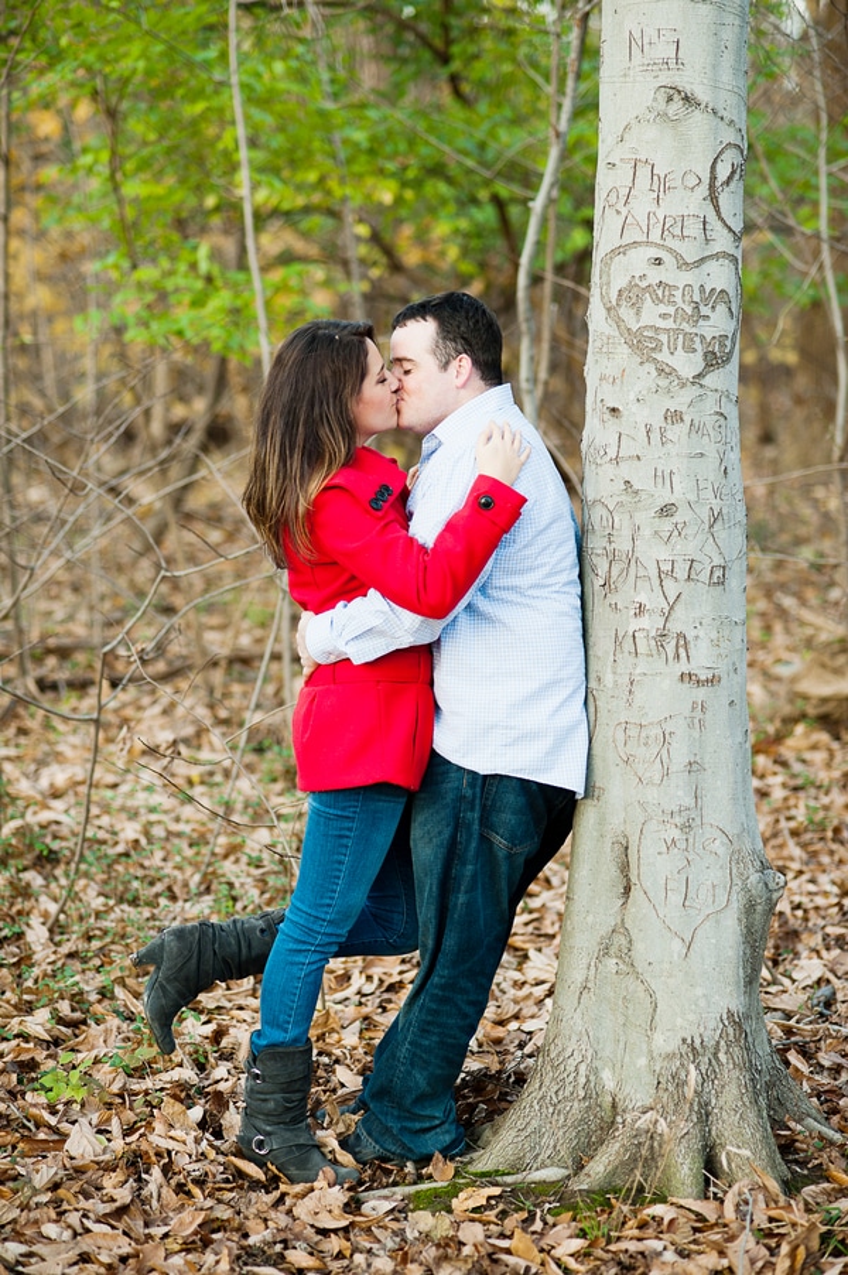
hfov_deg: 16.0
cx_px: 424
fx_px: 3008
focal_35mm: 85
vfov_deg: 23.9
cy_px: 638
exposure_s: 1/200
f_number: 2.5
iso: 200
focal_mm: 85
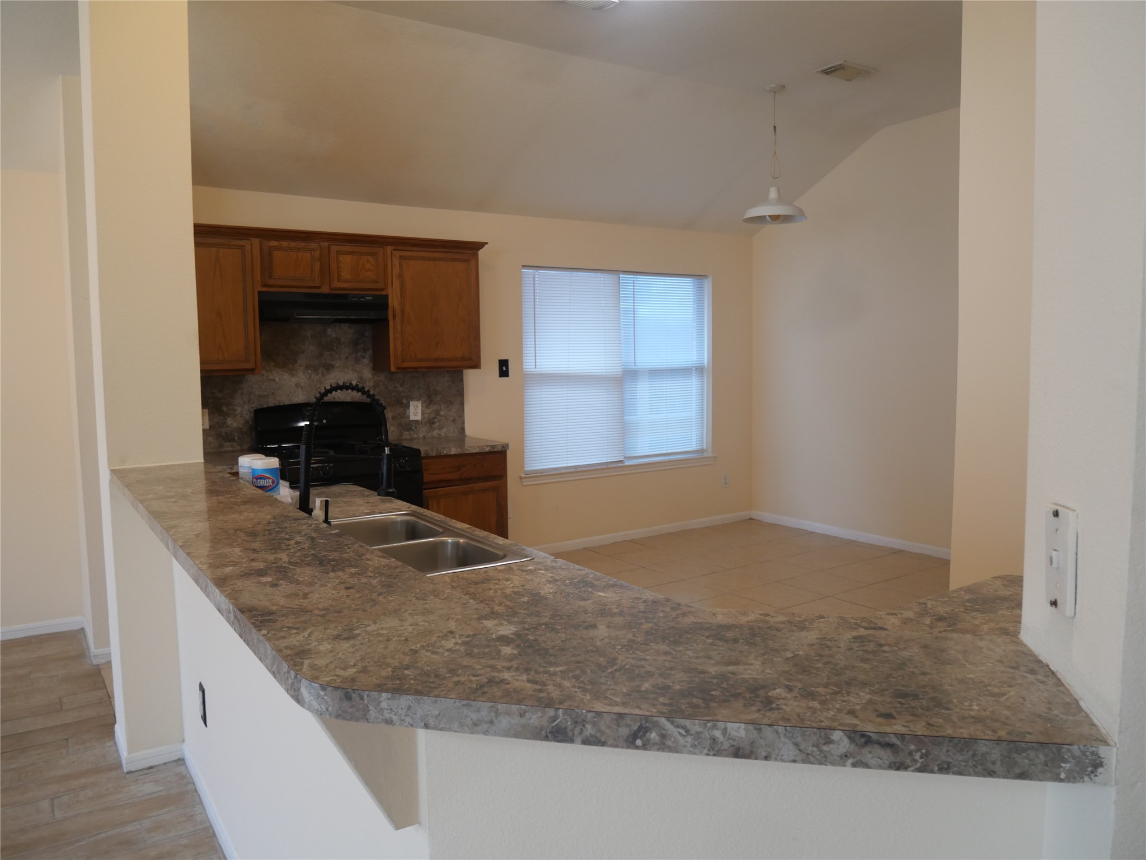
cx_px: 573
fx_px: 795
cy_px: 430
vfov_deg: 56.8
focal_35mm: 24
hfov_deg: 71.6
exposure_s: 1/60
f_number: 3.5
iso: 640
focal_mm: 12
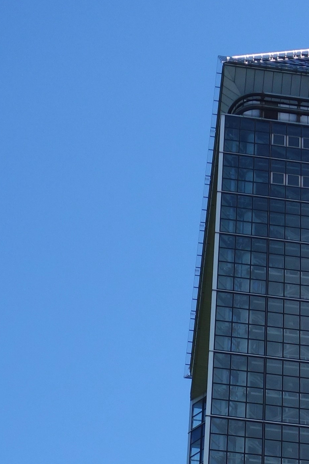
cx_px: 421
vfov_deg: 10.5
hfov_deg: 7.4
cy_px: 846
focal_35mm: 184
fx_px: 2369
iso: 125
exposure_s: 1/500
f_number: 5.6
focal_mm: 17.4
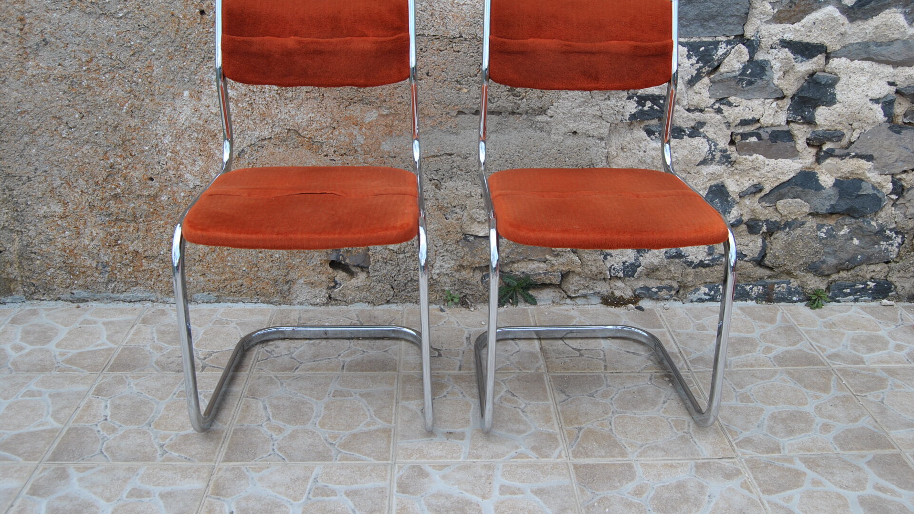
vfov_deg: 33.7
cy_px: 223
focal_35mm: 35
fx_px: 848
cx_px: 461
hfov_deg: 56.6
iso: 100
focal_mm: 22
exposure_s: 1/160
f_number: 6.3
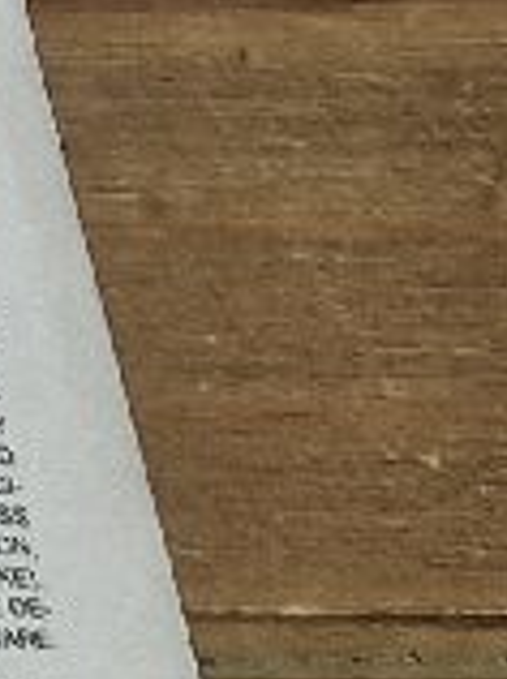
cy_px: -1259
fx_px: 4562
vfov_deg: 7.6
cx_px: -2123
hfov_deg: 5.0
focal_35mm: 233
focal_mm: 6.4
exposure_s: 1/80
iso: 50
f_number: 1.8
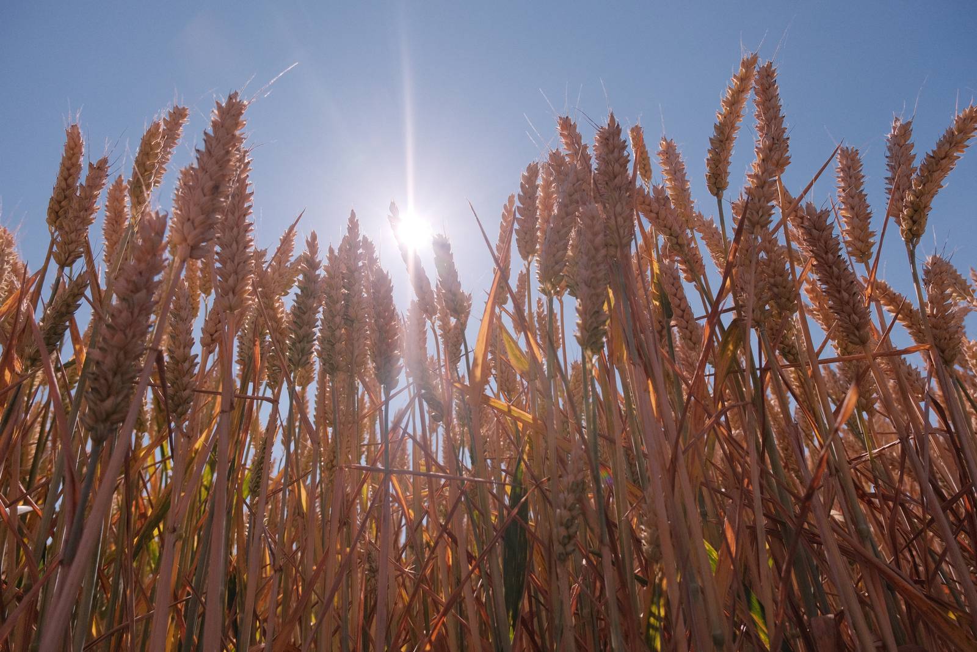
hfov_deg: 73.7
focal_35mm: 24
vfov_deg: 53.1
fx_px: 651
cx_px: 488
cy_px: 326
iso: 640
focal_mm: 16
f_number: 5.6
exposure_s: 1/4000
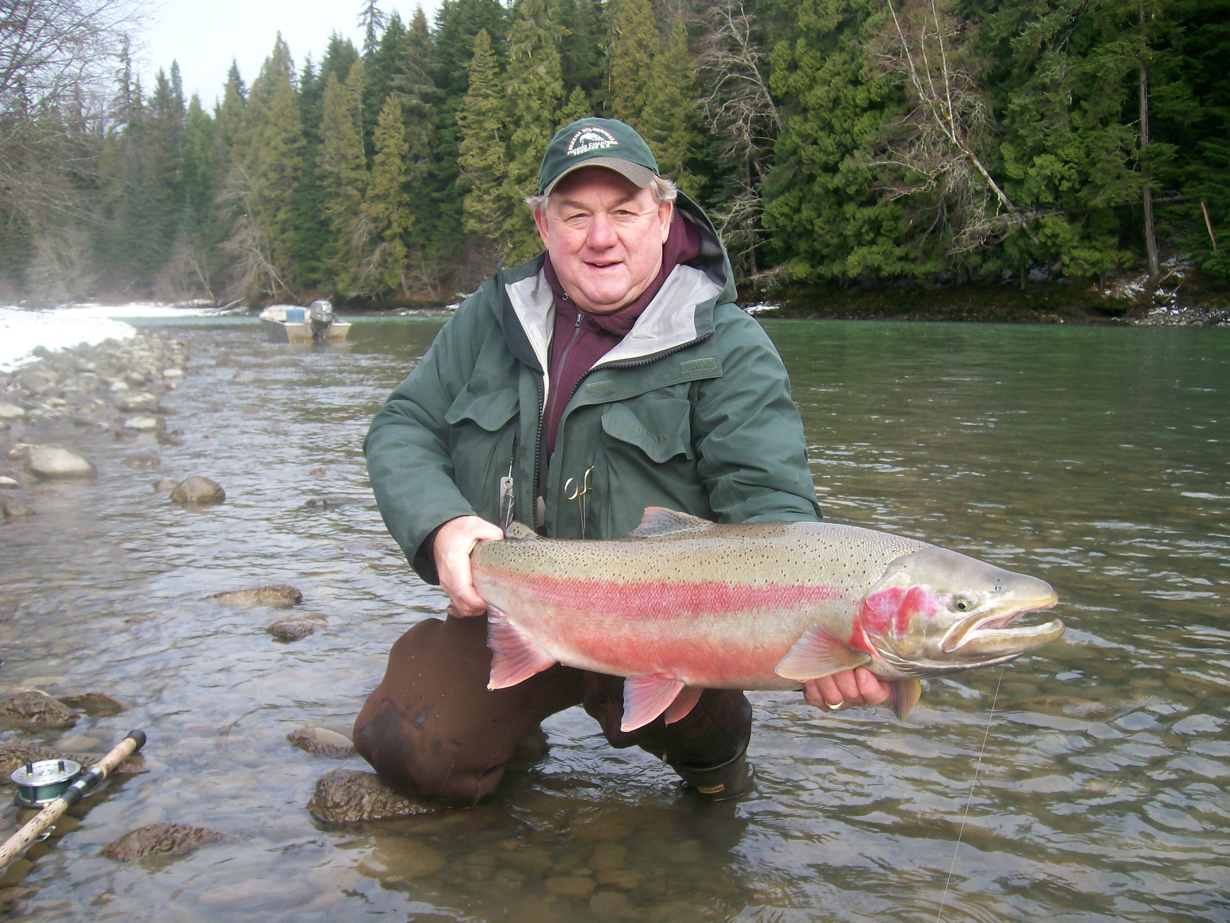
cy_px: 462
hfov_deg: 52.6
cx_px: 615
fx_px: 1244
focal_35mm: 35
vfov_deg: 40.7
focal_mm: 5.8
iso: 80
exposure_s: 1/97.5
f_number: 2.8
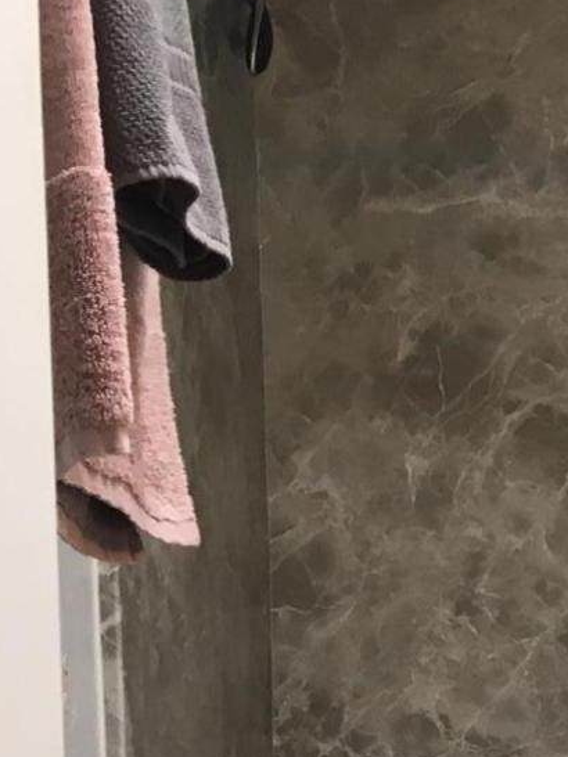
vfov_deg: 17.4
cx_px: 767
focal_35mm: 106
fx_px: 2320
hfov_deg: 13.4
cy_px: 985
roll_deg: +1.8
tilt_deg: -3.1
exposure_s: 1/30
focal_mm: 4.15
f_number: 2.2
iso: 25
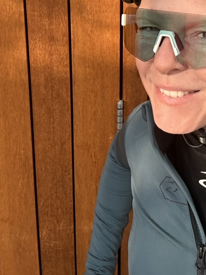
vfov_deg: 33.2
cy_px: 29
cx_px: 167
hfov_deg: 26.0
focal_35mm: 55
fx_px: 437
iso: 25
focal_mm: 2.69
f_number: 1.9
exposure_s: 1/386
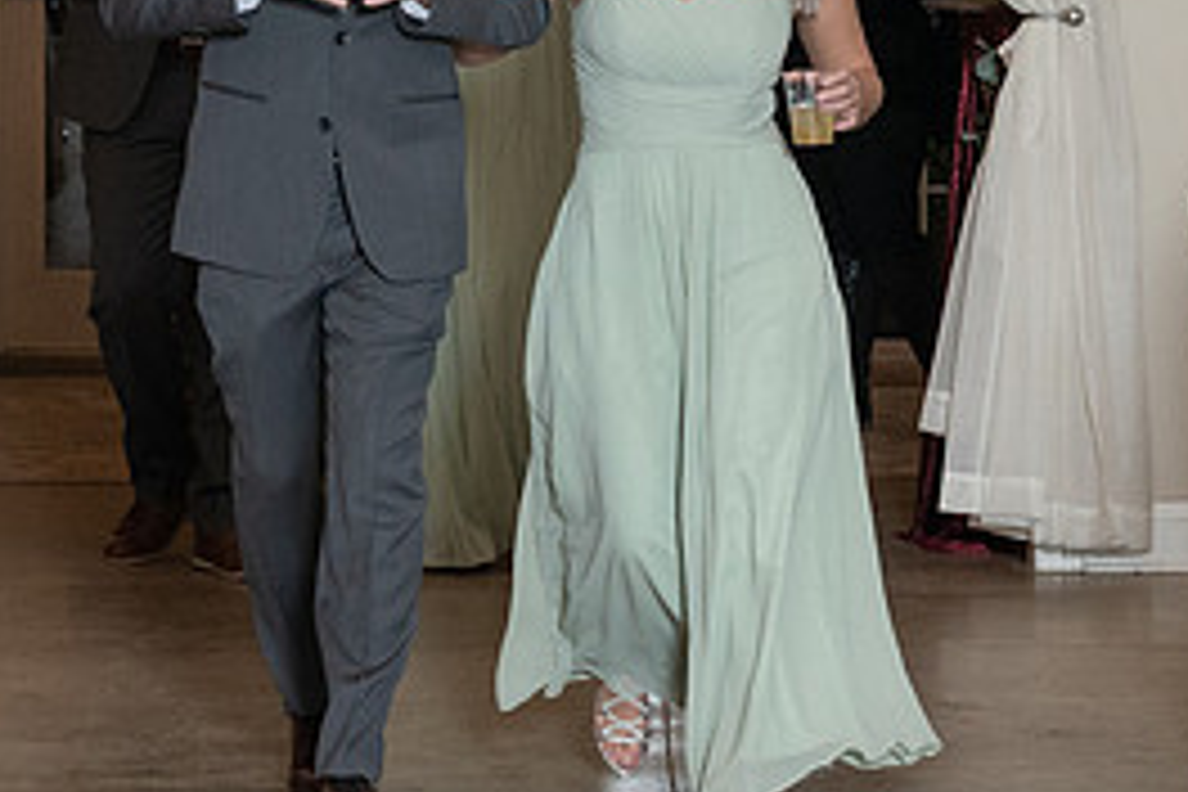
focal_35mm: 219
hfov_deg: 9.4
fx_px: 7226
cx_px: 431
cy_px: 171
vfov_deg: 6.3
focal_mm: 70
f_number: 5.6
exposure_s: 1/200
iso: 2000
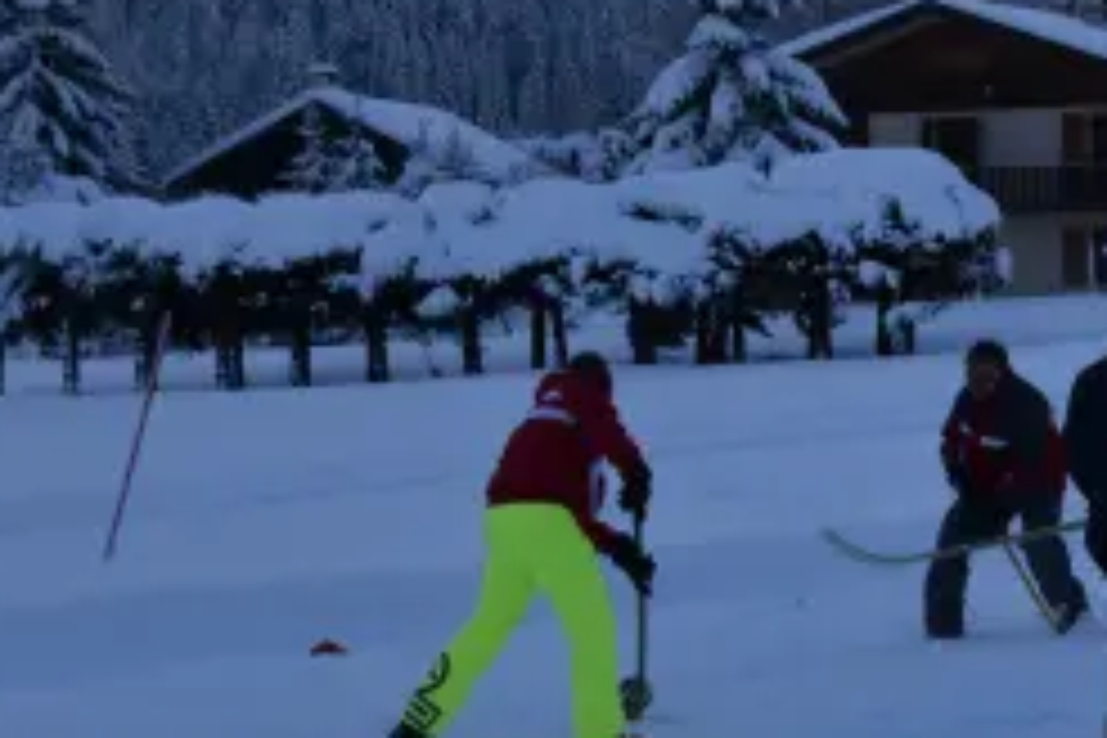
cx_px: 1282
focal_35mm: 113
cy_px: 292
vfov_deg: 12.1
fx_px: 3481
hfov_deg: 17.3
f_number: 10
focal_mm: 31
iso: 200
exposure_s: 1/400
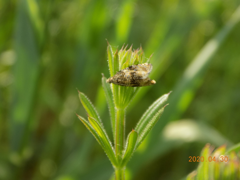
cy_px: 90
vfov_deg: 12.6
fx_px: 818
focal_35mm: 118
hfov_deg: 16.7
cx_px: 120
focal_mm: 20.9
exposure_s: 1/100
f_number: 4.8
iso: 80
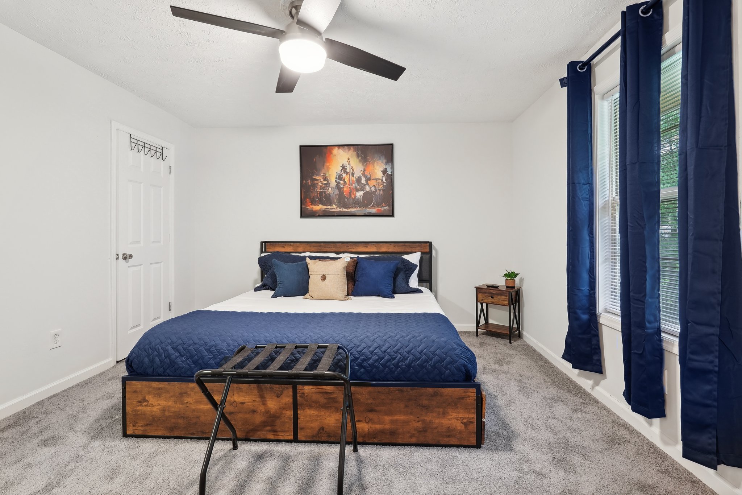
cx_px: 371
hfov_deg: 96.7
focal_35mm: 16
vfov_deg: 73.7
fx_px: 330
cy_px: 248
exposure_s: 1/2
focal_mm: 16
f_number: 8
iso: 400
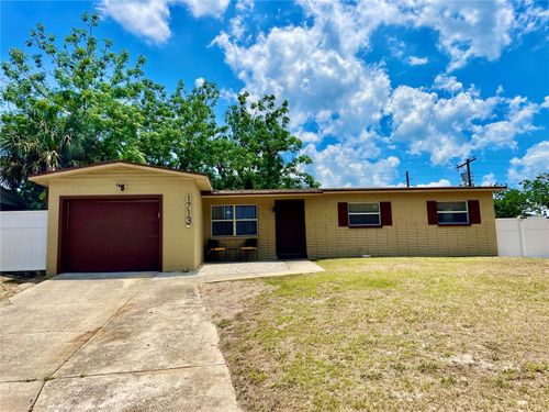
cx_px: 274
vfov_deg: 53.1
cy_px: 206
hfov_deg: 67.3
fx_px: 412
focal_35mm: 26
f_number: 1.6
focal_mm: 4.2
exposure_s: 1/6494
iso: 32
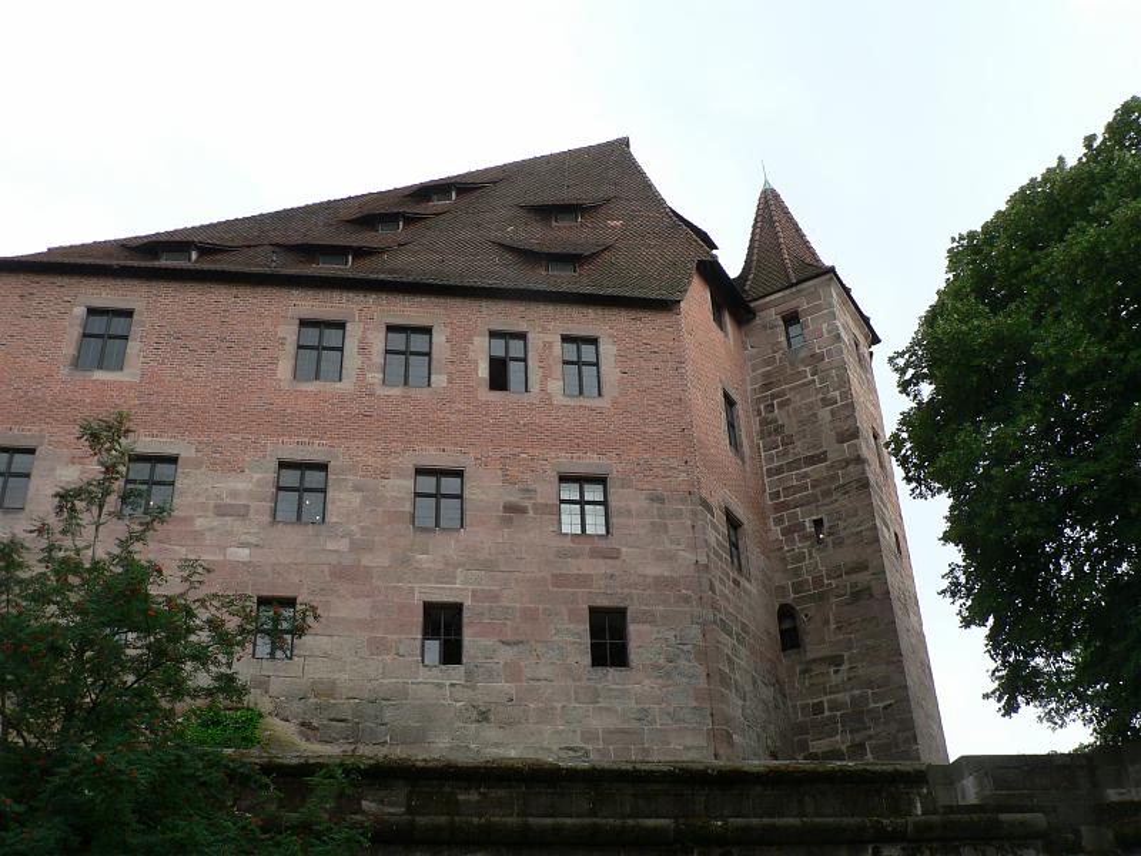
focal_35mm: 36
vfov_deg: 39.7
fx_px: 1187
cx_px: 570
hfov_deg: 51.4
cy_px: 428
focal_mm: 6
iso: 80
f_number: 4
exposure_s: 1/160
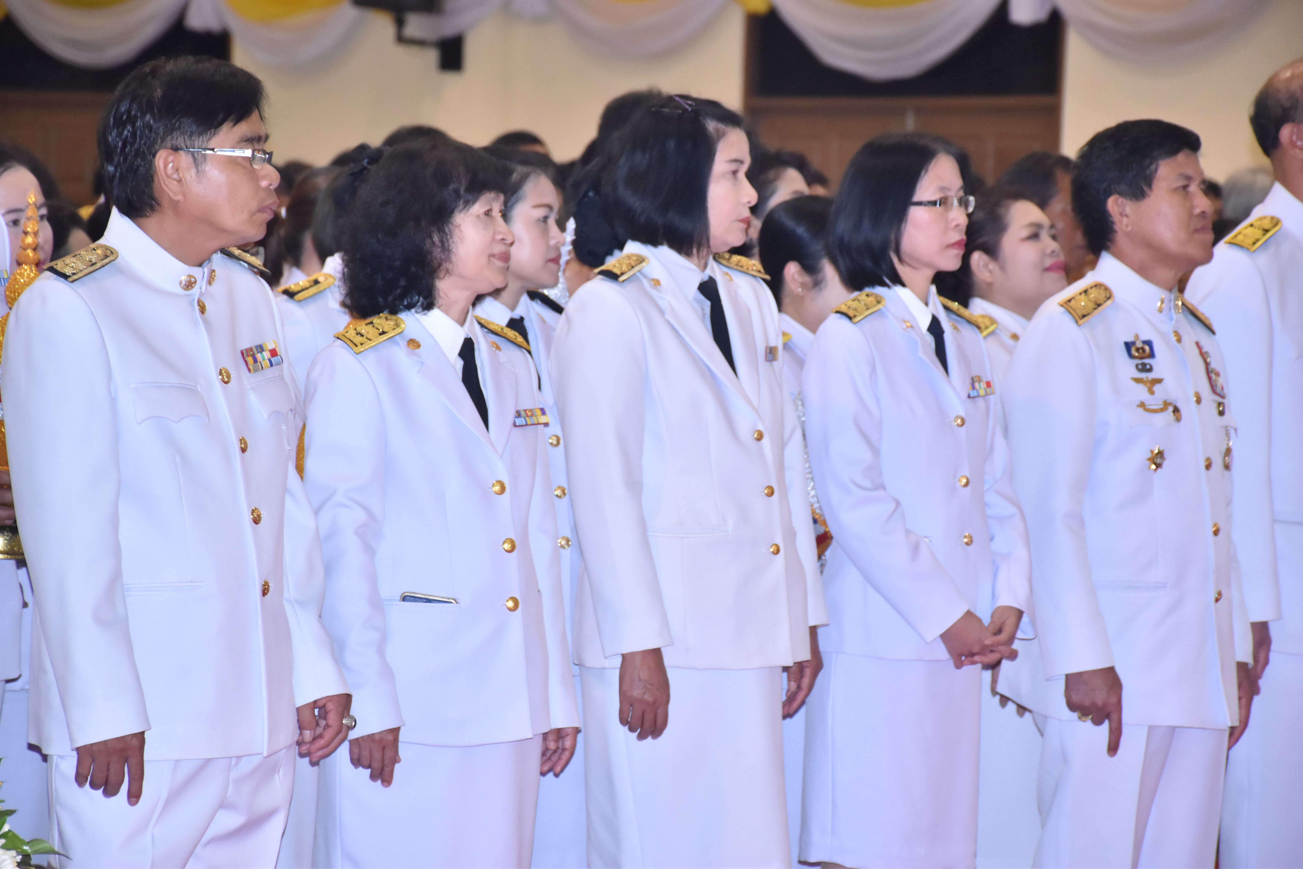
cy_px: 434
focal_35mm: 158
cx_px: 652
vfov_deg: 8.7
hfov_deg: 13.0
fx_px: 5700
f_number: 6.3
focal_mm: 105
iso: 2000
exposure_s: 1/125
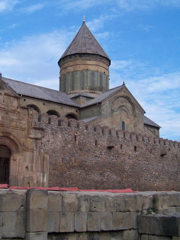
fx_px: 340
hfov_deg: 29.5
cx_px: 63
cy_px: 117
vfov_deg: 38.9
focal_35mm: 49
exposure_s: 1/640
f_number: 2.8
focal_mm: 5.85
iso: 64
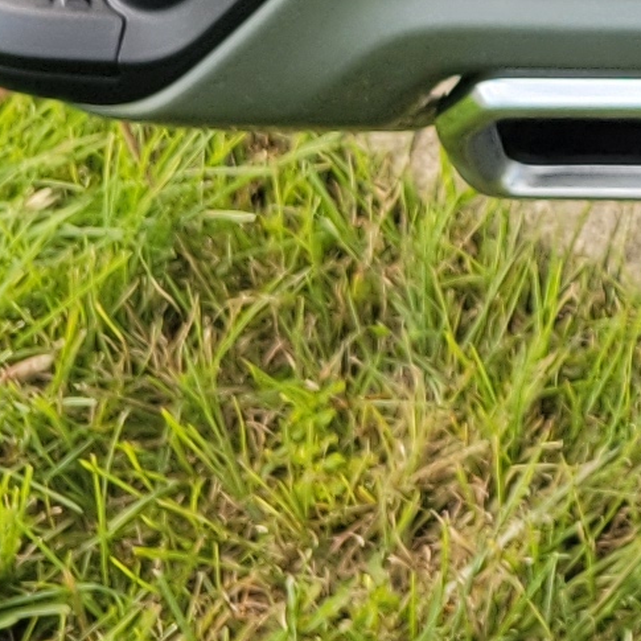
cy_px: -1314
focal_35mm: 191
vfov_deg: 7.9
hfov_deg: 7.6
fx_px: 4001
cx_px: 2138
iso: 40
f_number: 1.8
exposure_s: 1/457
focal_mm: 5.4
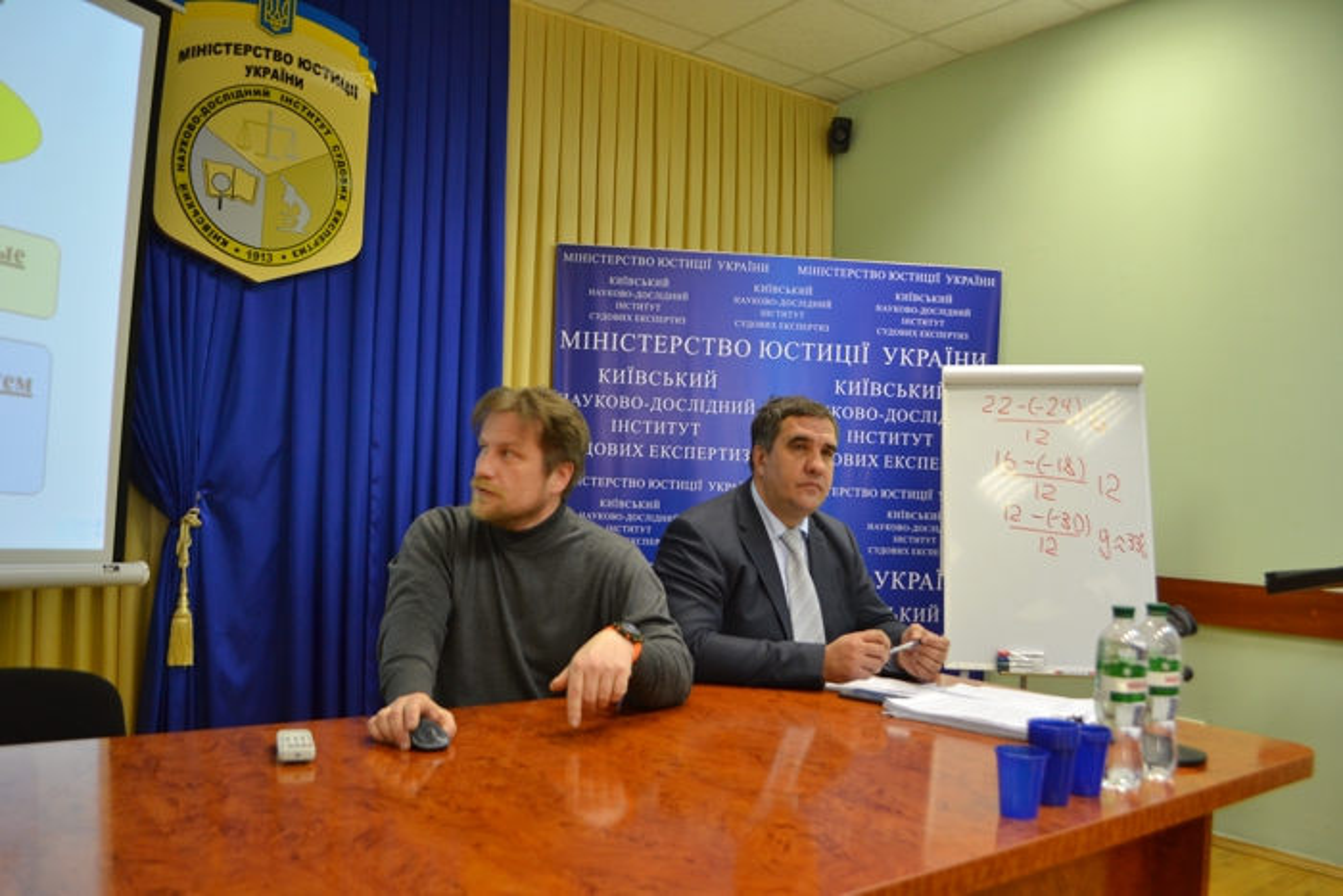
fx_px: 1007
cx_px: 672
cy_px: 448
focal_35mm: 27
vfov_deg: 47.9
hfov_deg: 67.4
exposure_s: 1/40
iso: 400
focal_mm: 18
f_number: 3.5
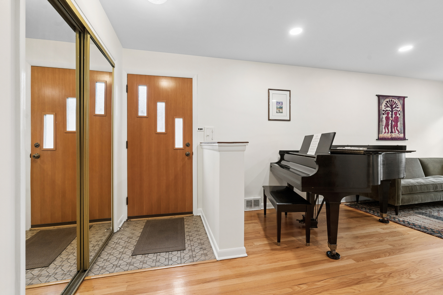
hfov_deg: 96.7
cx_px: 222
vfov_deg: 73.7
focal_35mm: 16
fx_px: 197
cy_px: 148
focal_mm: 16
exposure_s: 1/30
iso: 400
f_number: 8
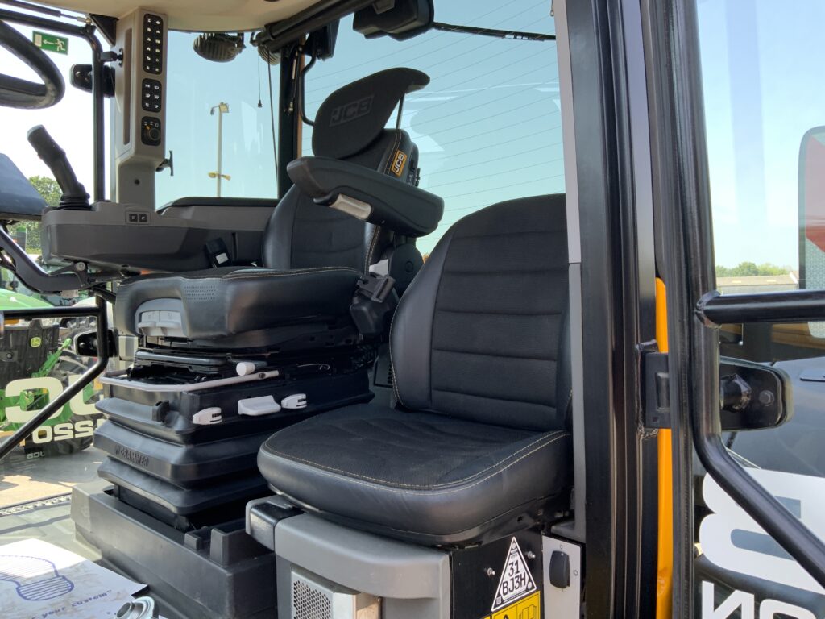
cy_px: 310
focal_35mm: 29
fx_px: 691
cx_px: 412
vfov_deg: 48.2
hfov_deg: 61.7
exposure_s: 1/130
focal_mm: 3
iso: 16
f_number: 1.8
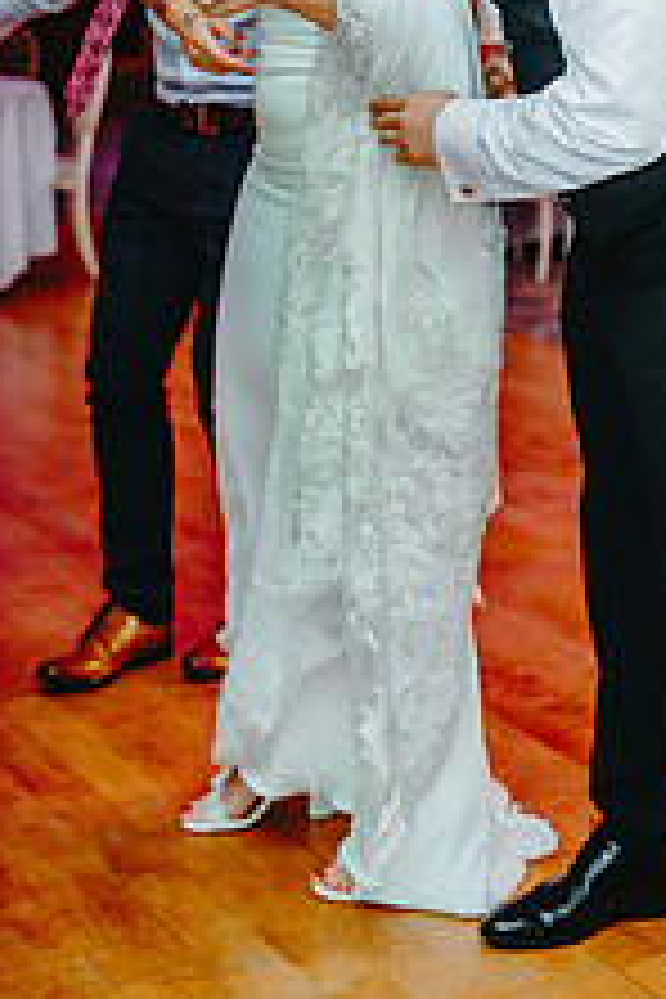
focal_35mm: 71
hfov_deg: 18.9
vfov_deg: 27.8
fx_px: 1970
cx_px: 580
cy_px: 194
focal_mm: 35
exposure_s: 1/250
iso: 1250
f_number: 2
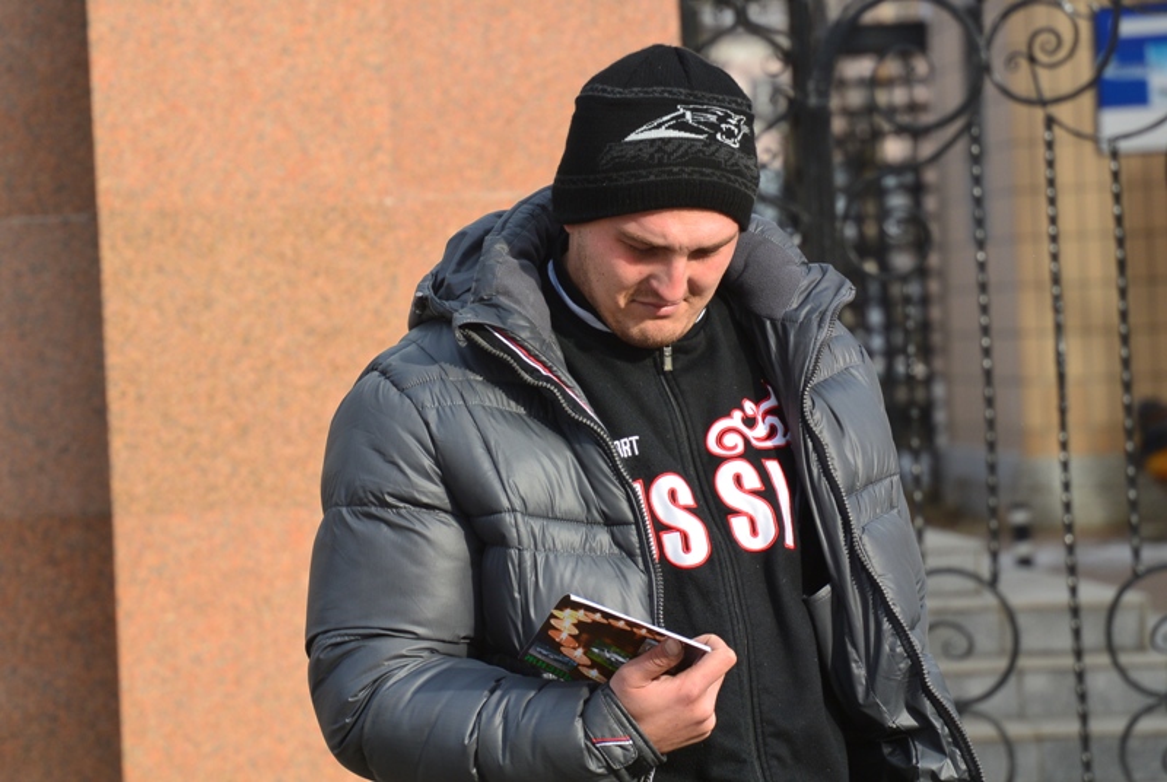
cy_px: 391
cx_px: 584
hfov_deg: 6.9
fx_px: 9642
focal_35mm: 297
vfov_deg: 4.6
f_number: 5.6
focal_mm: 110
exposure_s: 1/200
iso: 100
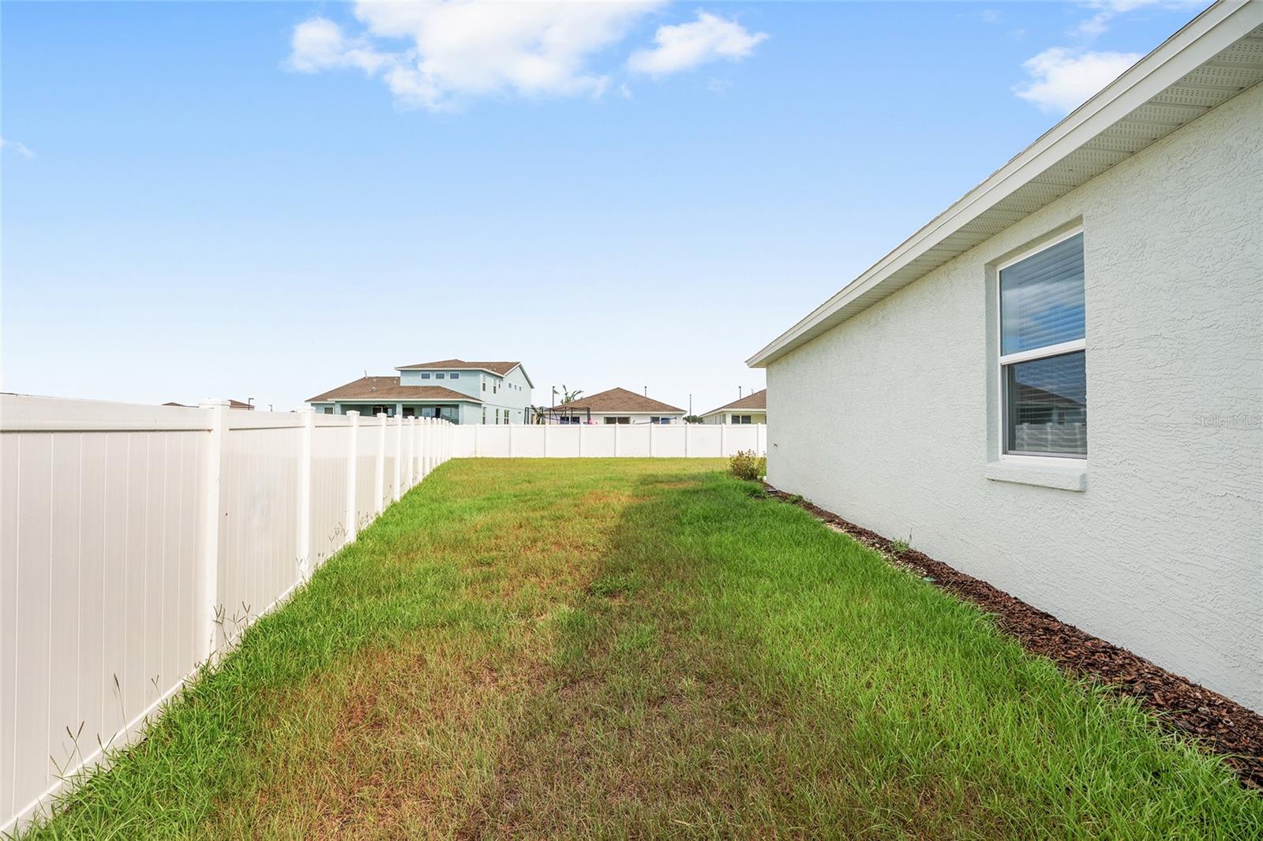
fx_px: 491
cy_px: 420
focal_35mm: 14
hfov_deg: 104.3
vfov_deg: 81.2
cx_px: 632
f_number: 8
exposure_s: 1/500
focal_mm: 14
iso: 500
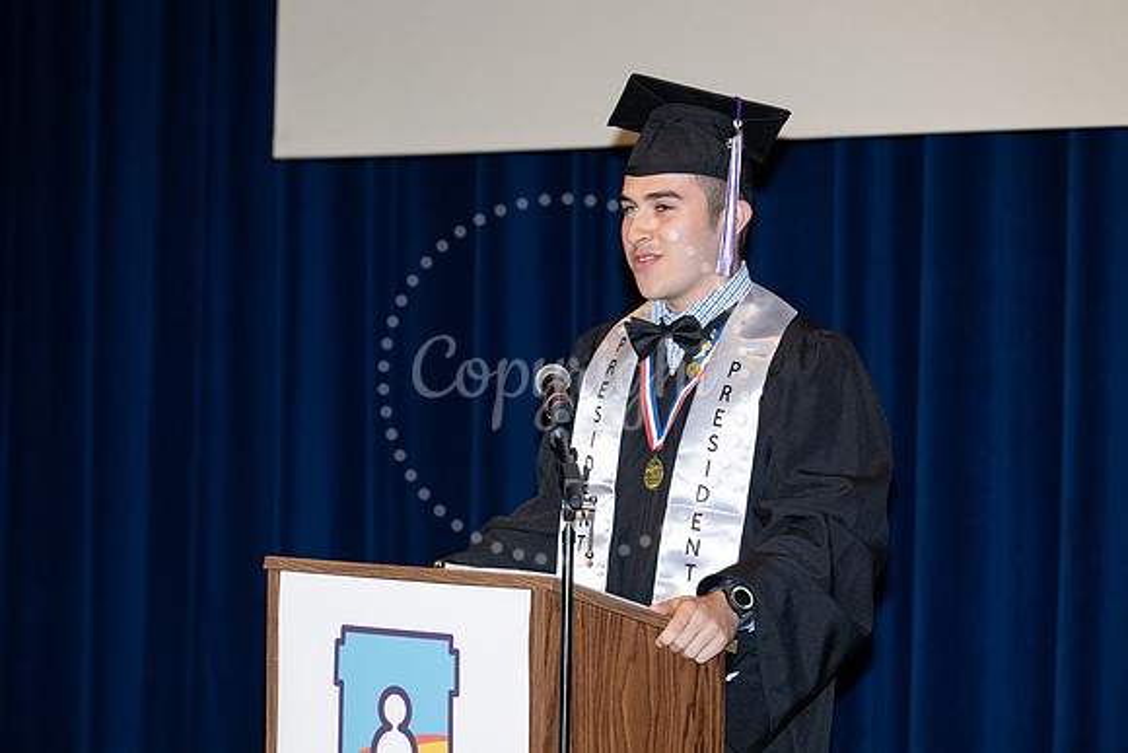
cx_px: 564
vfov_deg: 6.9
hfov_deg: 10.3
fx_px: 6268
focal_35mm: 200
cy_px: 376
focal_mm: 200
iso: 1000
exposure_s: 1/200
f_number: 5.6
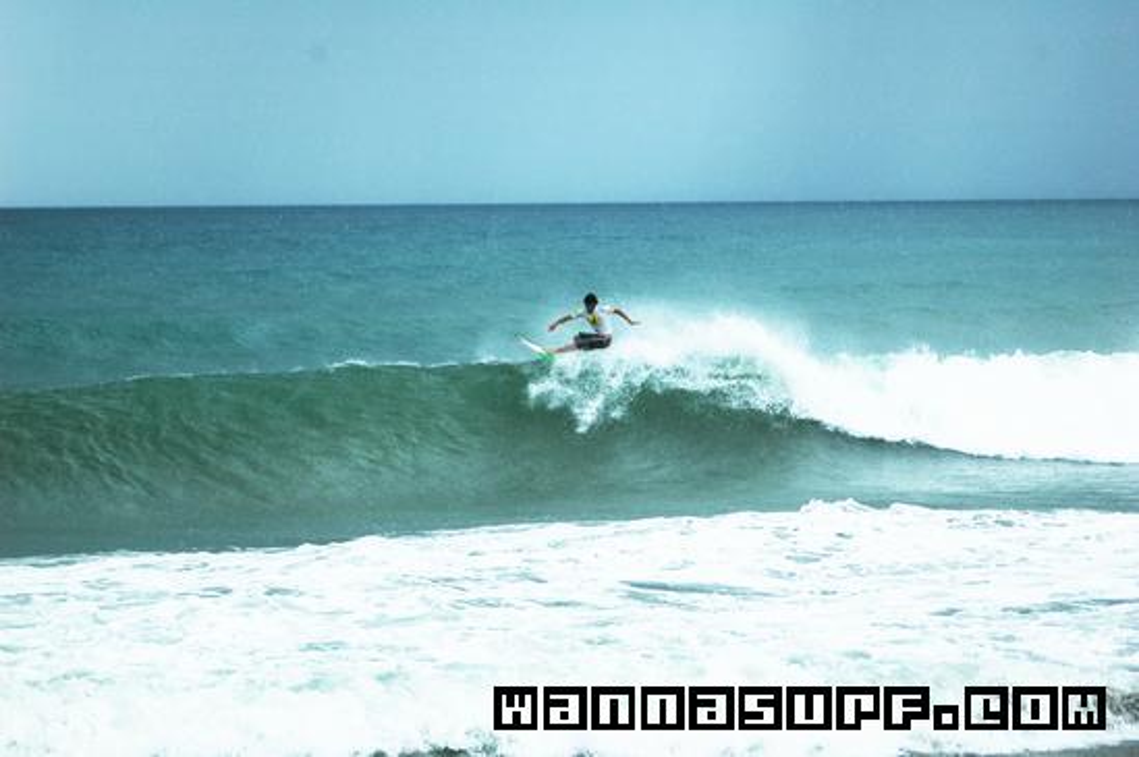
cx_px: 570
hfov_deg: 17.1
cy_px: 378
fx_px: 3793
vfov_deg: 11.4
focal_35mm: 120
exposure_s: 1/800
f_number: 5.6
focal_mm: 80
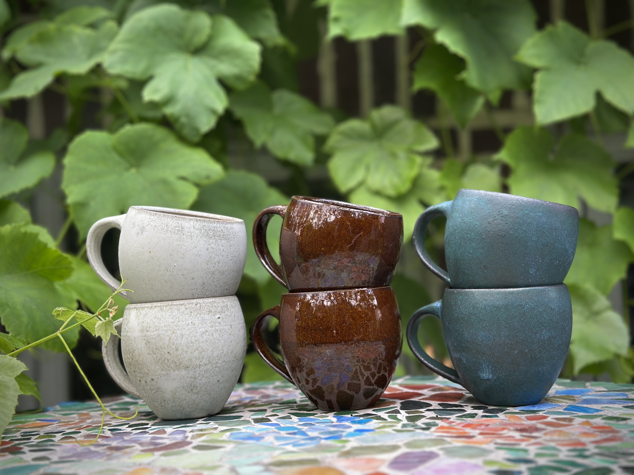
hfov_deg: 39.7
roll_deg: +1.8
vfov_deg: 30.3
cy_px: 238
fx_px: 879
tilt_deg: +3.6
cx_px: 317
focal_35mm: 48
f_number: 1.78
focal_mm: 6.86
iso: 80
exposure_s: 1/299
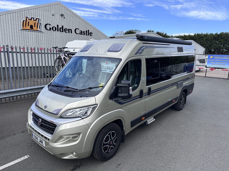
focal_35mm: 24
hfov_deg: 71.6
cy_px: 86
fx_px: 159
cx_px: 114
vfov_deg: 56.8
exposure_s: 1/2469
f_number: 1.78
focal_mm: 6.86
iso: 80
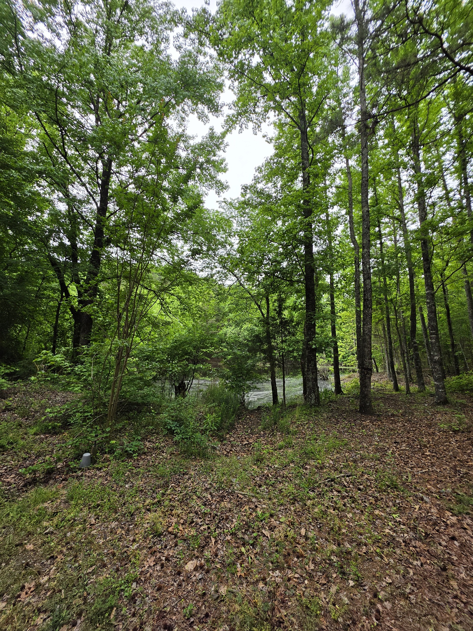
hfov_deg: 89.9
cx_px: 236
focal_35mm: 13
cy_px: 316
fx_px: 237
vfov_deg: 106.2
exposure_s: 1/786
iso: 32
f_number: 1.9
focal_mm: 2.2
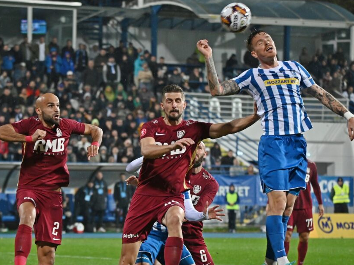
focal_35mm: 247
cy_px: 190
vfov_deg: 6.0
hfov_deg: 8.0
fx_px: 2526
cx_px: 119
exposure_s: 1/640
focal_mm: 150
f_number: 5
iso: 4000
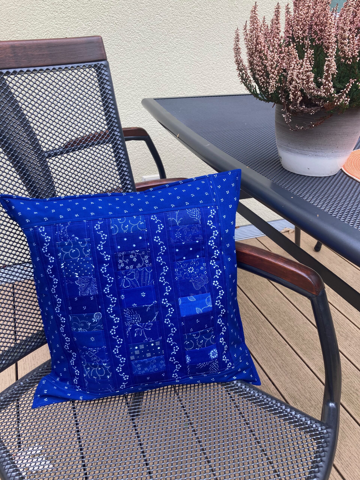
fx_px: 388
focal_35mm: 28
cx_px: 180
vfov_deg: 63.4
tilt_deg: -27.0
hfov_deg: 49.7
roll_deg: -1.0
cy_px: 240
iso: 32
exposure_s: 1/121
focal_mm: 3.99
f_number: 1.8
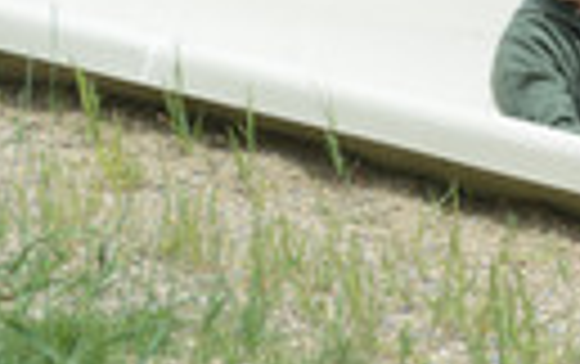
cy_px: 213
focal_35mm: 617
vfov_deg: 2.1
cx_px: 805
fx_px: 9766
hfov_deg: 3.4
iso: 280
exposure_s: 1/640
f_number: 6.3
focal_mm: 195
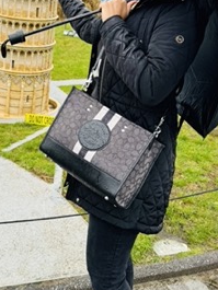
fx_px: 487
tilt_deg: -12.3
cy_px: 92
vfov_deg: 32.9
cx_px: 64
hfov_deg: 25.0
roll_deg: -2.6
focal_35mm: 58
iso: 64
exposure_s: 1/167
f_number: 1.78
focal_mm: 6.86
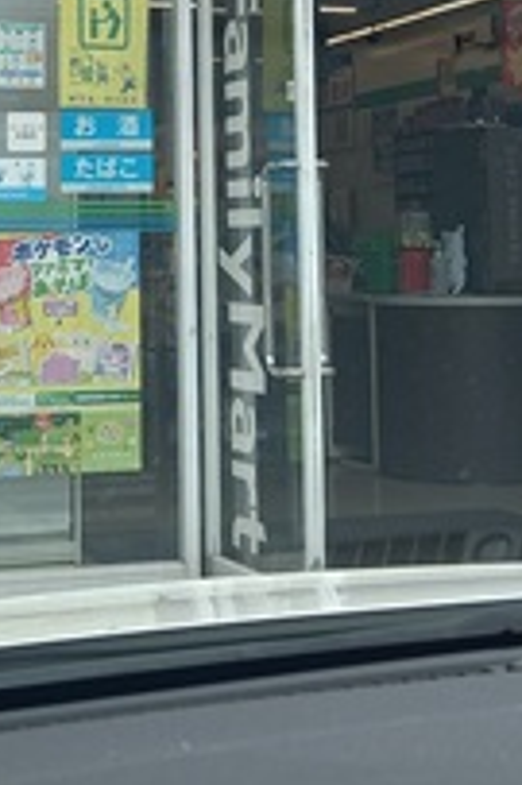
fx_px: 1786
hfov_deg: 16.6
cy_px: 116
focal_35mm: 82
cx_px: 186
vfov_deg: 24.2
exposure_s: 1/292
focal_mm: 4.65
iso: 50
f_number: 1.8
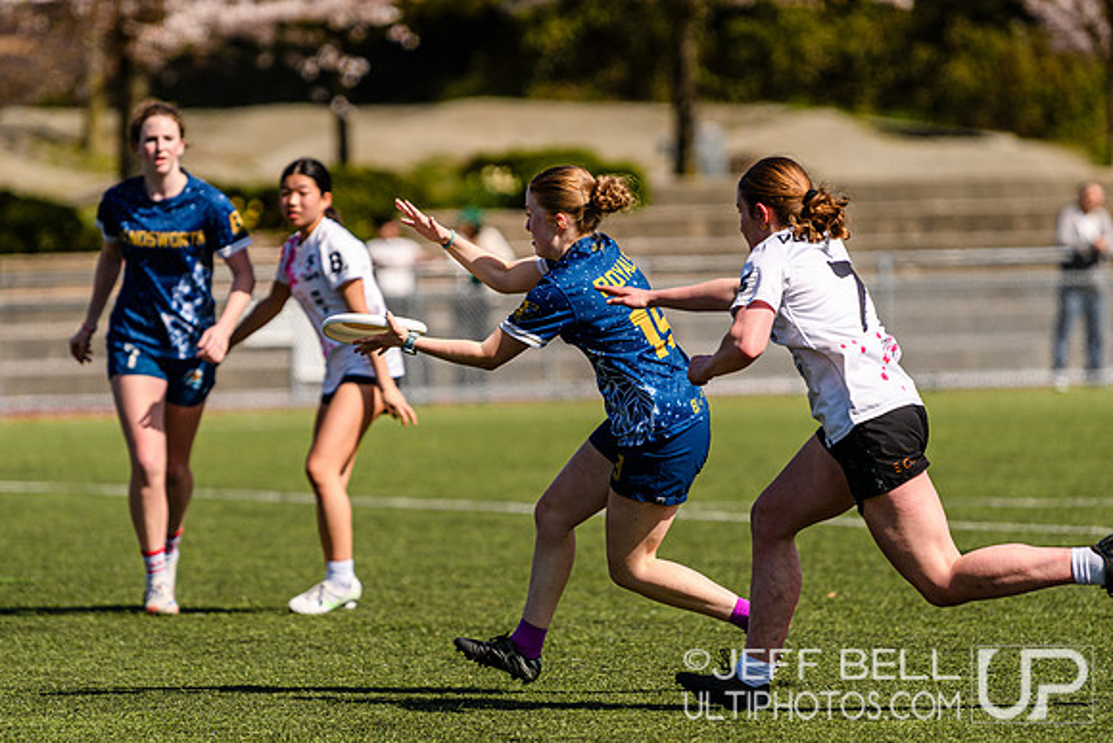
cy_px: 372
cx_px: 556
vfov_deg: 4.6
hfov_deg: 6.9
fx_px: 9277
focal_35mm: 300
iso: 100
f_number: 3.2
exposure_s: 1/2500
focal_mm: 200
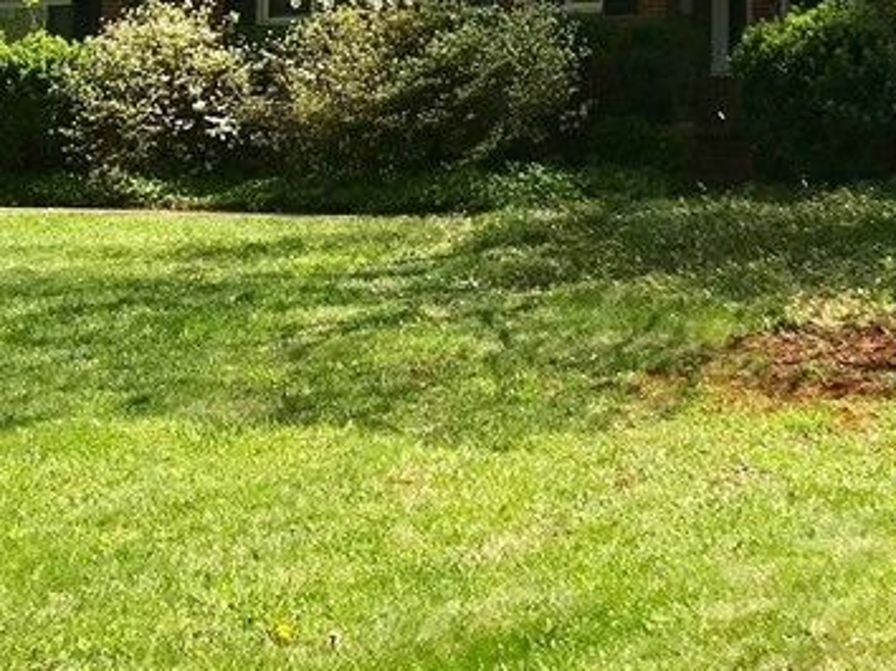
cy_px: -286
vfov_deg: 16.8
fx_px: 2095
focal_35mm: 81
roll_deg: -0.1
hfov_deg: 23.7
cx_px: 729
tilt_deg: +12.6
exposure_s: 1/1709
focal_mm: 3.99
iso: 20
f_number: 1.8
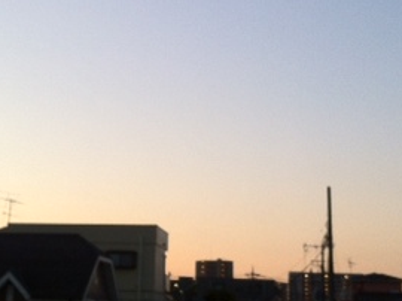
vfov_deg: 17.6
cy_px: 46
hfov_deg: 23.5
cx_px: 149
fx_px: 963
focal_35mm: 83
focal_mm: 3.85
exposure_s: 1/30
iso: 80
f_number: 2.8
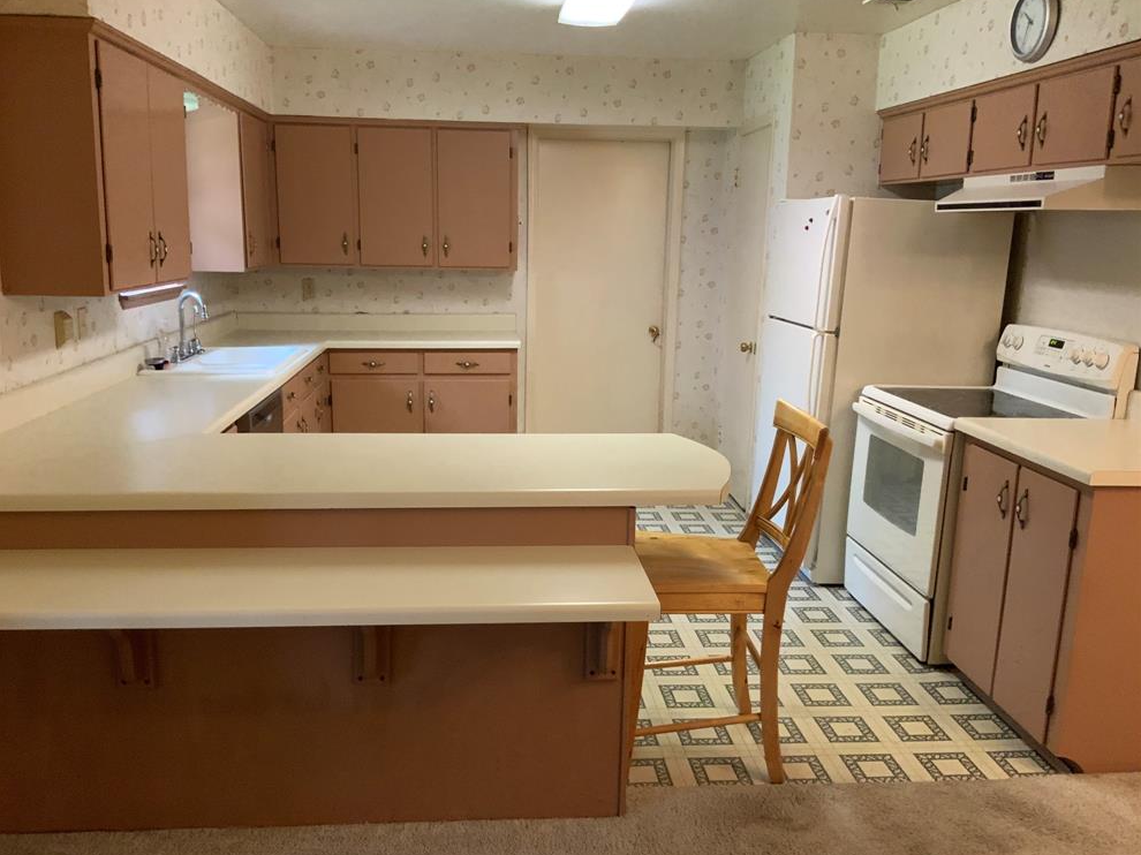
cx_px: 552
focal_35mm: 30
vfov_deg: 46.8
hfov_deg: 60.0
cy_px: 429
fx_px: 989
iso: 200
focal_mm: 3
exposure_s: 1/60
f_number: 1.8
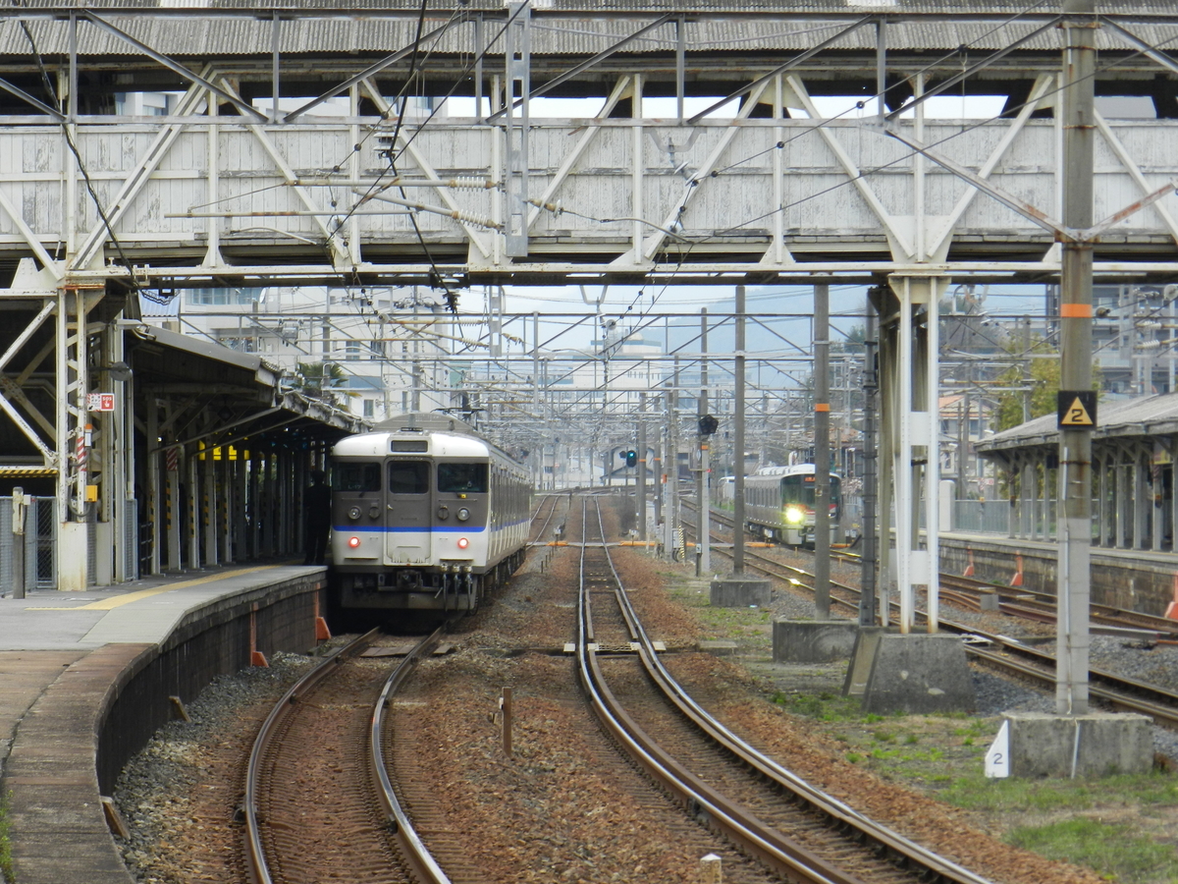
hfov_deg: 12.3
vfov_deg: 9.3
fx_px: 5445
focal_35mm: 160
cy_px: 442
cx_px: 589
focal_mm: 28.4
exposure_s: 1/100
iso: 160
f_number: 5.3
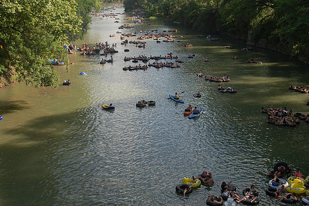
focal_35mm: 51
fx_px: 438
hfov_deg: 38.9
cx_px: 151
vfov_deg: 26.5
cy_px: 92
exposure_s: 1/320
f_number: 8
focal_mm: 28
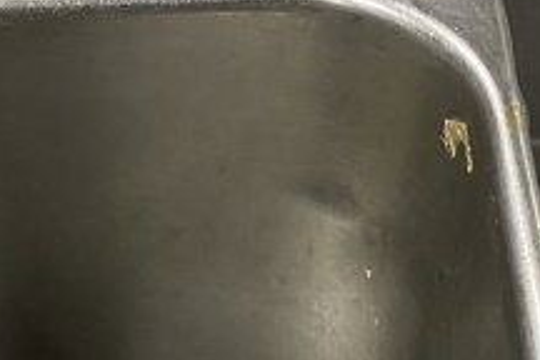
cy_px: 779
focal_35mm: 102
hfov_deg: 20.0
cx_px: 218
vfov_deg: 11.7
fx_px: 1530
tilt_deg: -66.8
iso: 125
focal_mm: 4.25
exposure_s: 1/67
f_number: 1.8
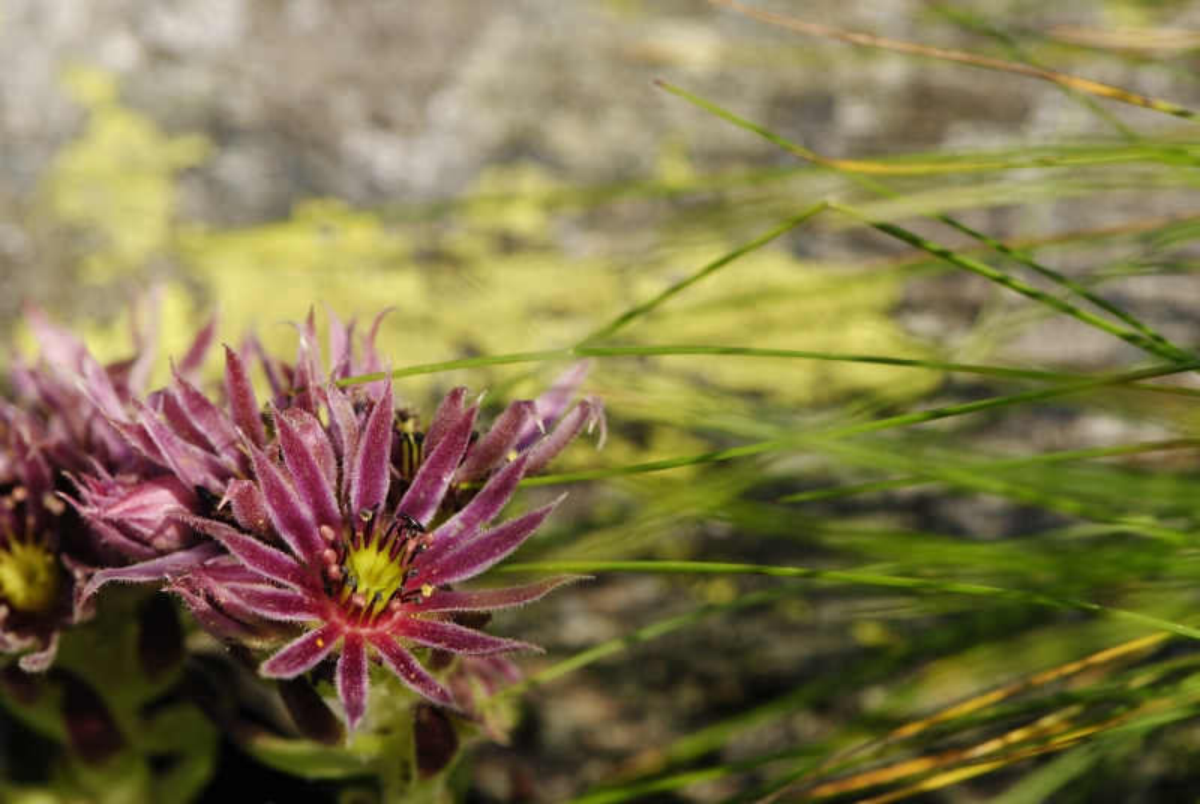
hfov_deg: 16.0
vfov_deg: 10.8
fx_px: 4256
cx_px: 600
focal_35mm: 128
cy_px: 402
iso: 100
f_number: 8
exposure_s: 1/160
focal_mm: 85
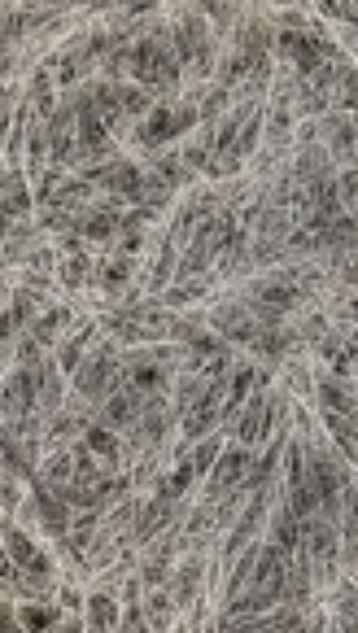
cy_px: -290
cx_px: 153
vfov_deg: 19.6
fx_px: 1614
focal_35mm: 96
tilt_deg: -26.2
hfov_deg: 12.7
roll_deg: -1.4
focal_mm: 6.76
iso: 80
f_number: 1.78
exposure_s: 1/1285
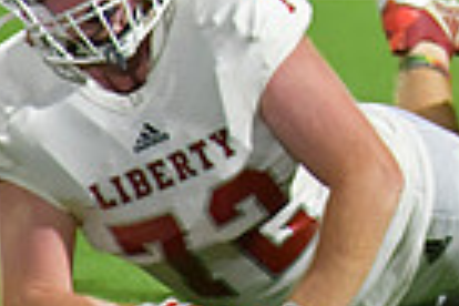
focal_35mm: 1258
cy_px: -311
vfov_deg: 1.1
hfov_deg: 1.6
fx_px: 16038
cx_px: 805
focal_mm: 300
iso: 9000
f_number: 4
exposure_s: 1/1250
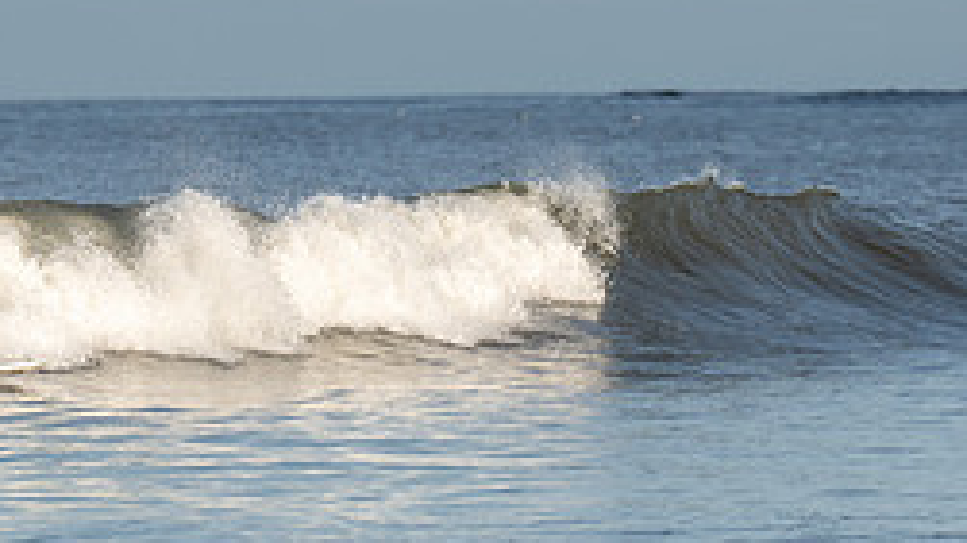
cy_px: 350
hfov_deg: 3.3
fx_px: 16610
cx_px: -17
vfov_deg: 1.9
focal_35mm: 648
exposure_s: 1/1000
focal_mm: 200
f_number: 4
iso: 160
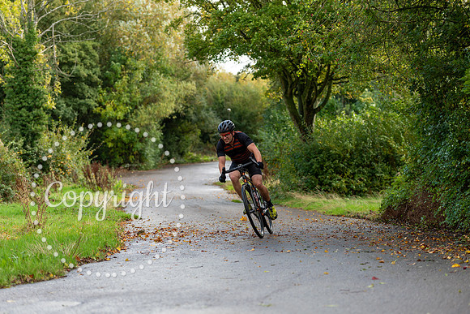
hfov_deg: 23.6
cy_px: 157
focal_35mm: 86
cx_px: 235
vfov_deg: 15.9
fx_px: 1123
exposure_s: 1/320
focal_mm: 86
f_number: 3.2
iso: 200
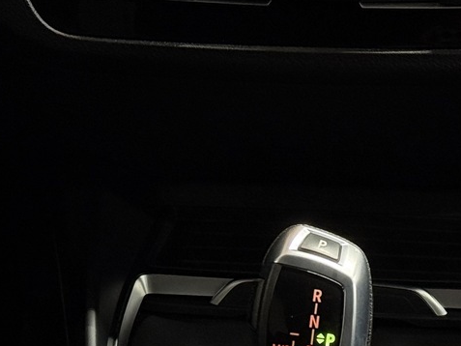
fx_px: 1932
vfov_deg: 10.2
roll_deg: +0.6
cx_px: 311
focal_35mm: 145
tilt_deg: -27.0
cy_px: 316
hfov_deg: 13.6
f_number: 1.78
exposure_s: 1/40
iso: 400
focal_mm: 6.76
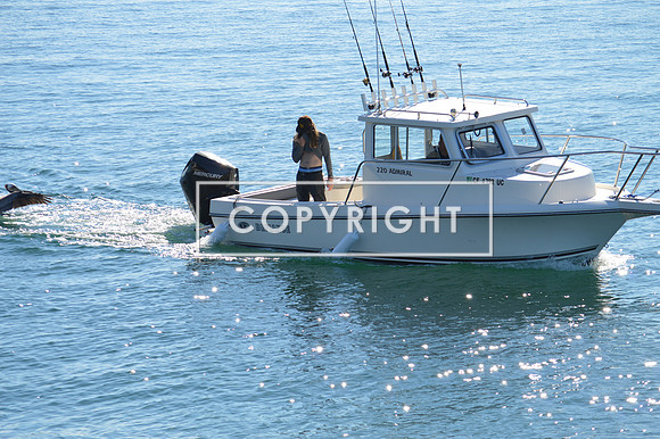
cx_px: 330
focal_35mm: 174
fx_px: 3188
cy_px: 220
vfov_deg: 7.9
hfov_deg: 11.8
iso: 100
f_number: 9
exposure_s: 1/320
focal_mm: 116
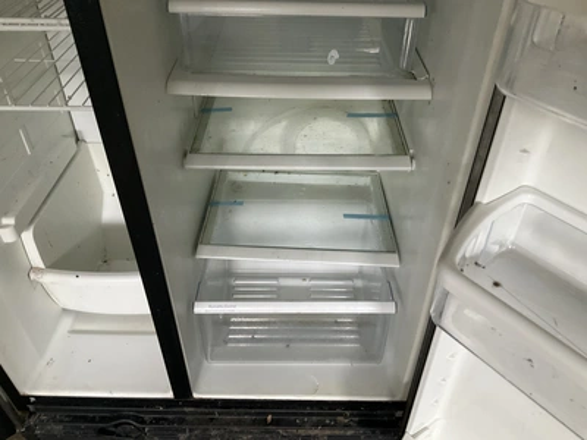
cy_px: 220
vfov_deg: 48.2
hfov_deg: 61.7
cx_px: 294
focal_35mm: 29
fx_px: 492
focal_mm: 3
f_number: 1.8
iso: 200
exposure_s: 1/60
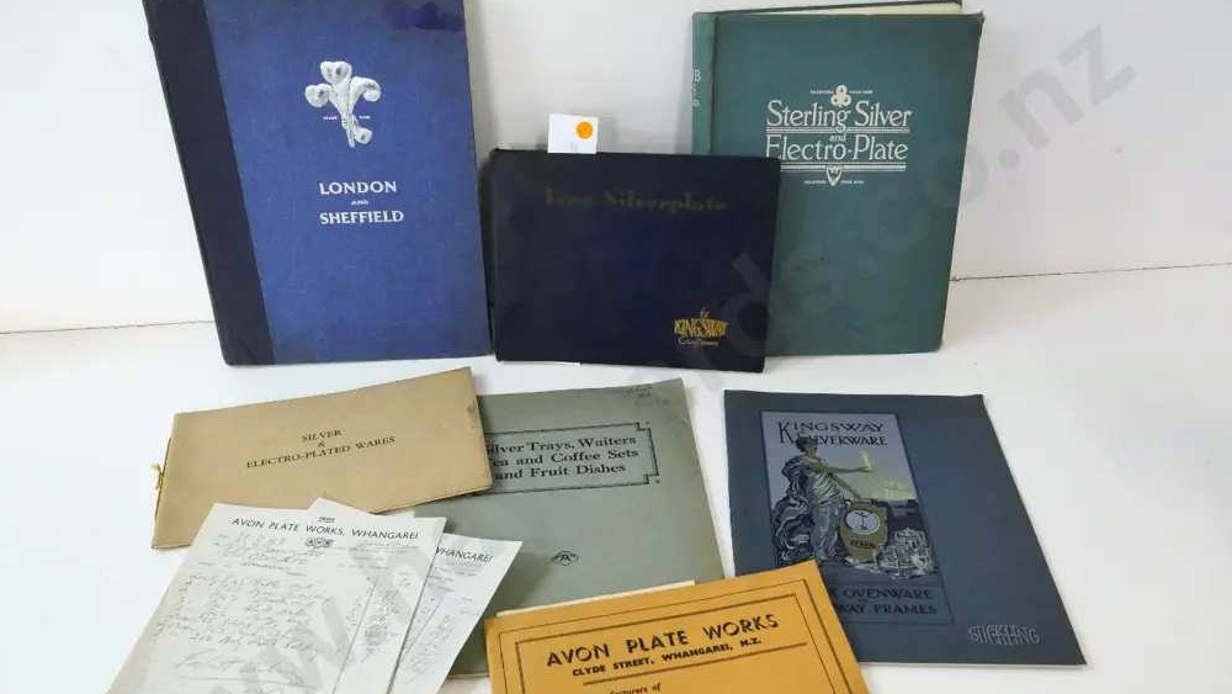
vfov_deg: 40.0
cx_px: 612
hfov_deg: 66.1
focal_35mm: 29
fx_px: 948
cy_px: 428
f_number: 6.3
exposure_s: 1/100
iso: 3200
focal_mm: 13
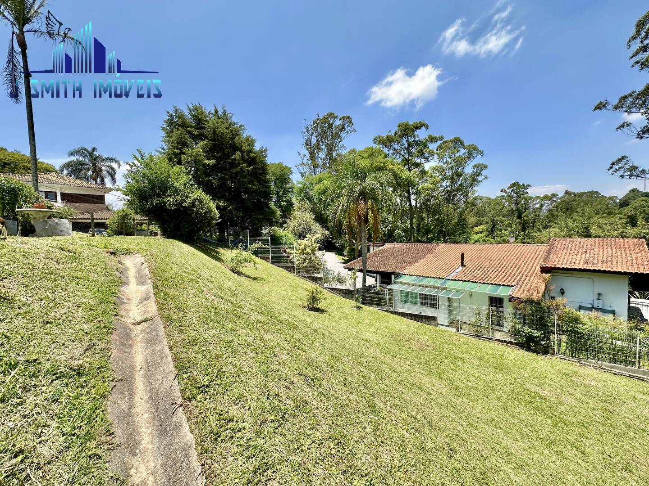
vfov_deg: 85.7
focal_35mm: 14
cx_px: 324
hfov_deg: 102.1
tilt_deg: -3.7
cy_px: 243
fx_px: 262
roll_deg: +2.9
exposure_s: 1/1182
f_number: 2.2
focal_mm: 2.22
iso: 40
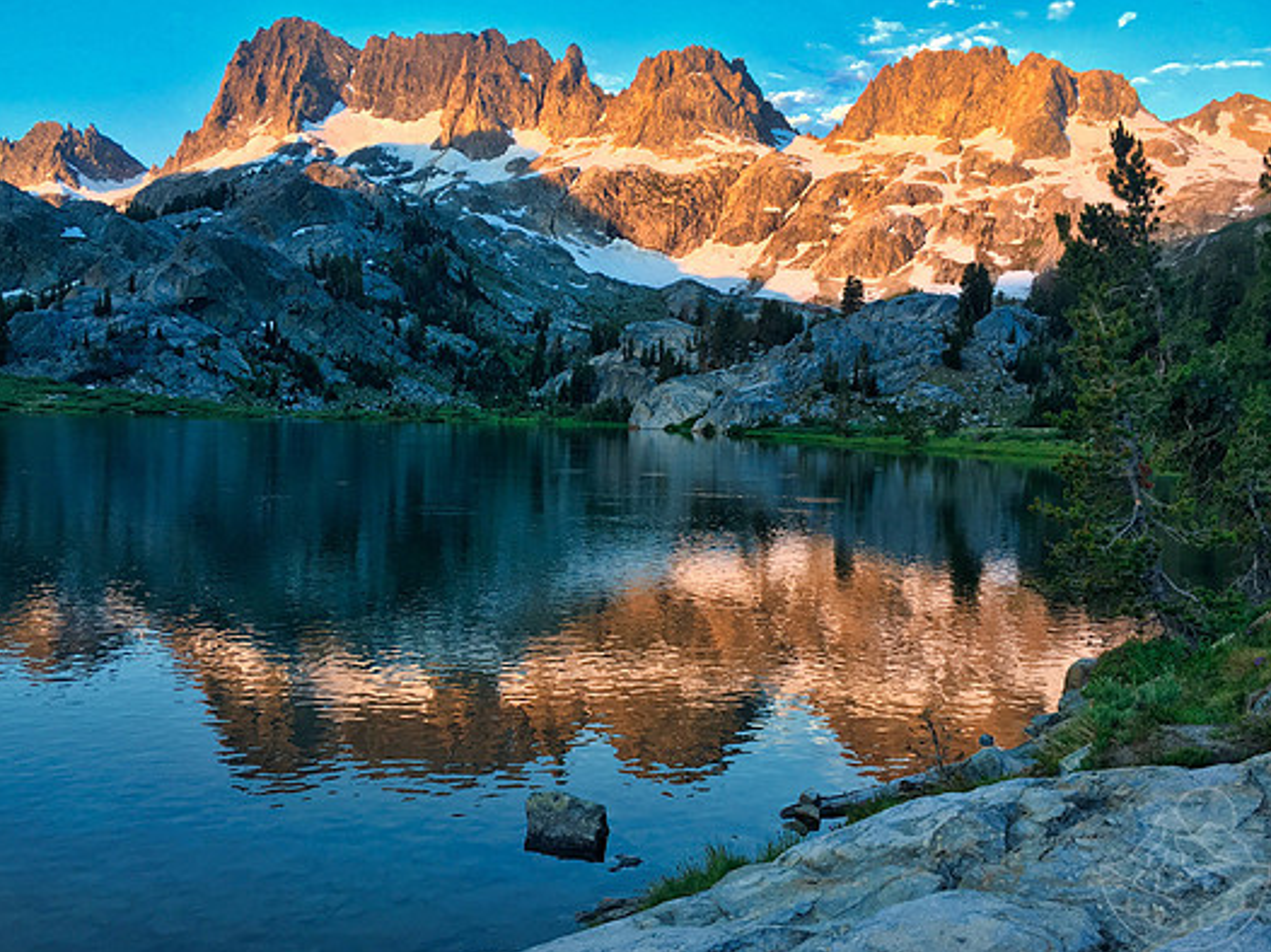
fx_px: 1174
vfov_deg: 44.1
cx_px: 599
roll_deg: -0.8
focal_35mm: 32
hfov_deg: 56.8
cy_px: 460
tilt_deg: -2.5
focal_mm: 4.15
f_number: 2.2
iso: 40
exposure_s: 1/120
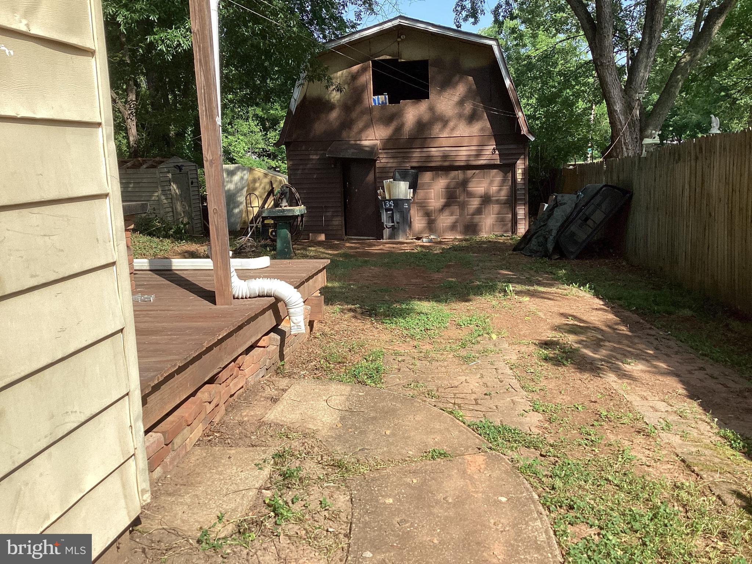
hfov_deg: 58.4
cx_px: 376
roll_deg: +0.9
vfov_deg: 45.4
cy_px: 282
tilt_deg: -8.2
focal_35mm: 31
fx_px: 673
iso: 25
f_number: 2.4
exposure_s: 1/721
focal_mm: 3.3
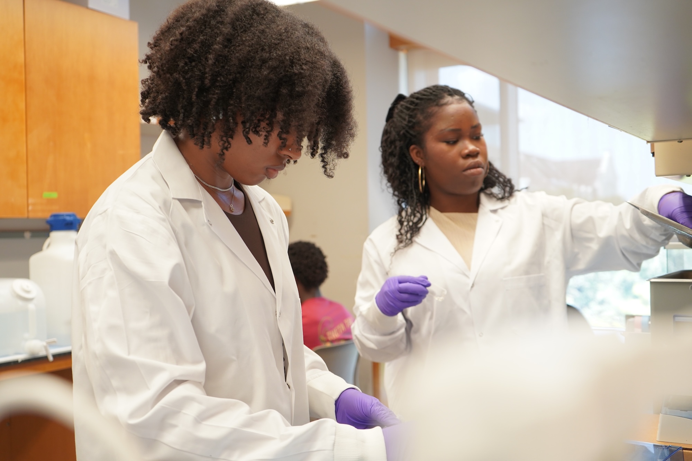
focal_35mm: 39
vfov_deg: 34.2
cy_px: 230
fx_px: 750
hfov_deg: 49.5
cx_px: 346
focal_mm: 39
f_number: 4
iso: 1000
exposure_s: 1/160
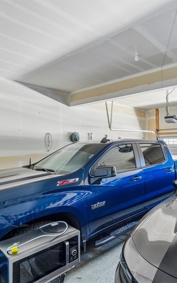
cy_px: 141
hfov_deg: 46.9
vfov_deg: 77.1
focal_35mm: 23
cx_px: 164
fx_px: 177
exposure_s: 1/2.5
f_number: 8
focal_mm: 10
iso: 800
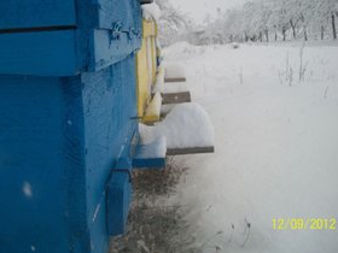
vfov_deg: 35.8
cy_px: 101
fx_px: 391
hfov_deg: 46.7
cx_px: 146
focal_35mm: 40
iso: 80
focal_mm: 5.7
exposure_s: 1/500
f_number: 2.9
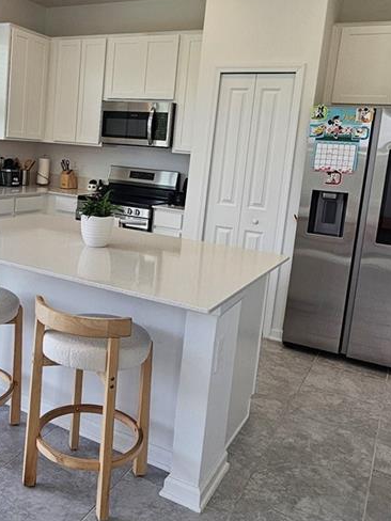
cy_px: 231
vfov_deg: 56.7
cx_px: 90
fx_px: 482
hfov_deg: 42.6
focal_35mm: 32
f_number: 2.2
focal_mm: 2.2
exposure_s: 1/235
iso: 80
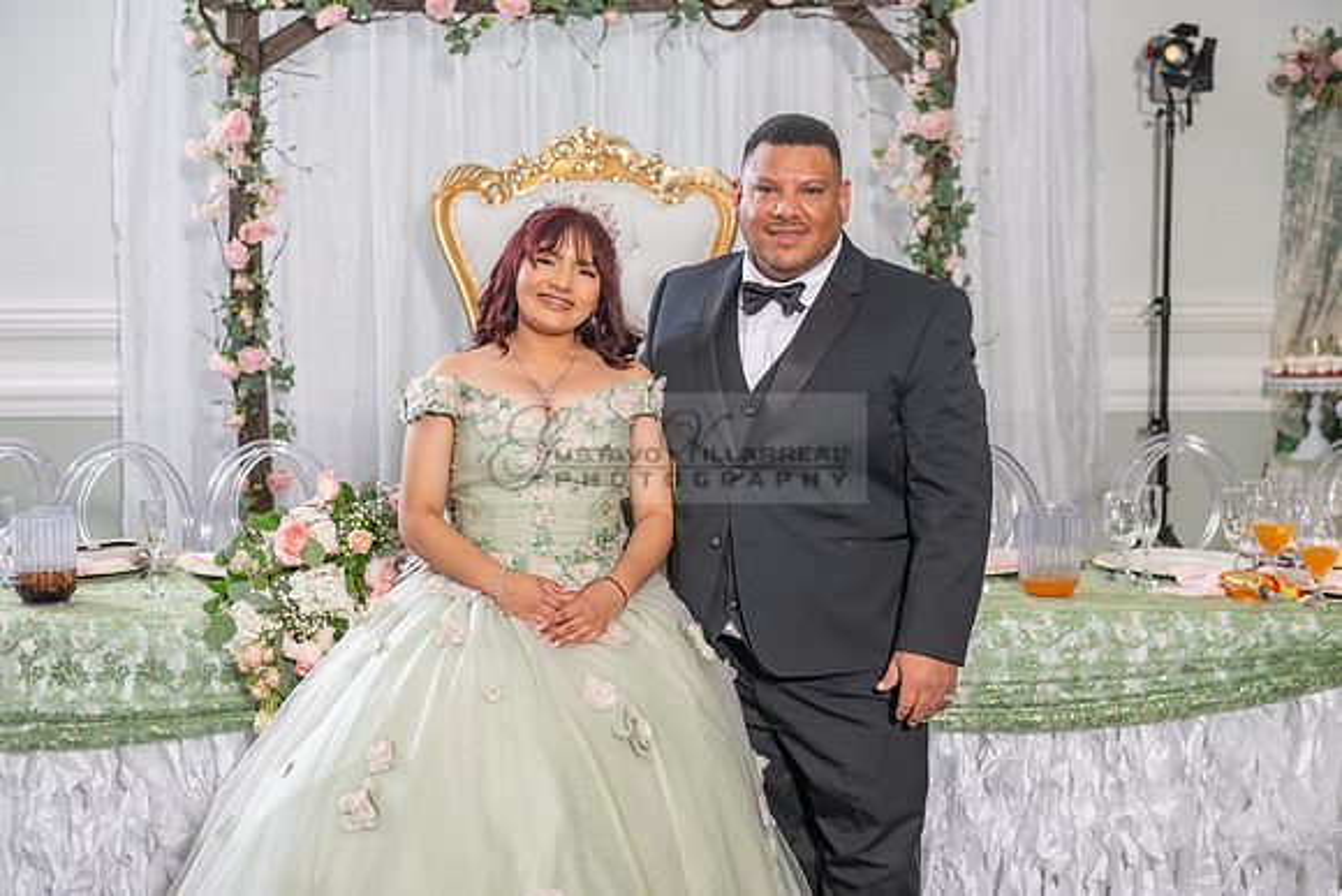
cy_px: 448
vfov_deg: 26.0
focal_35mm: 52
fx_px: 1939
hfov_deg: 38.2
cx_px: 671
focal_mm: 52
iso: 400
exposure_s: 1/160
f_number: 3.5
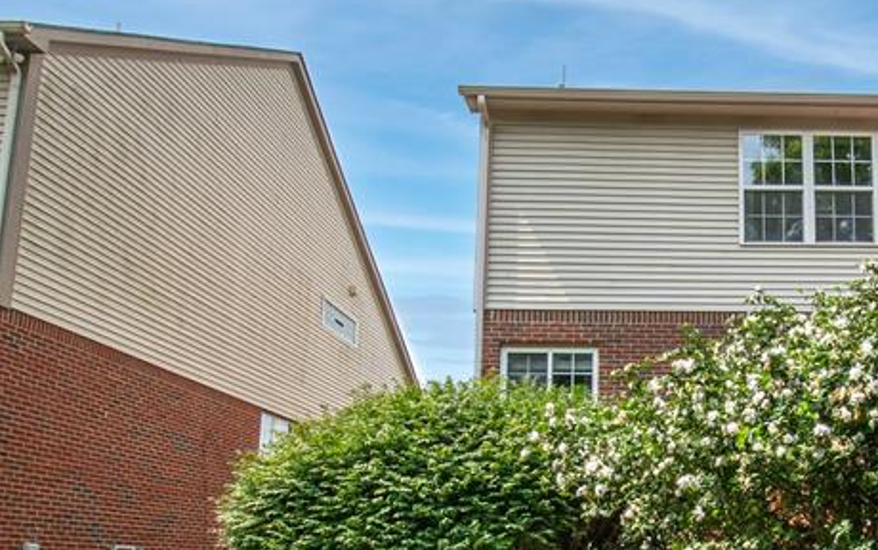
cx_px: 733
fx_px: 814
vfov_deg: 36.1
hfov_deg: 52.1
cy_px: 441
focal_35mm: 34
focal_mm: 10
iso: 250
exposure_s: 1/100
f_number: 16
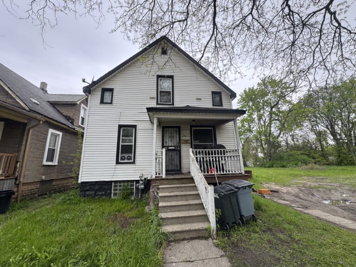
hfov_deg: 102.1
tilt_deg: +11.2
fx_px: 144
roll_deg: +1.2
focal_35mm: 14
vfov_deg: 85.7
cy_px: 134
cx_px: 178
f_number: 2.2
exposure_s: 1/188
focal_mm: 2.22
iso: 40
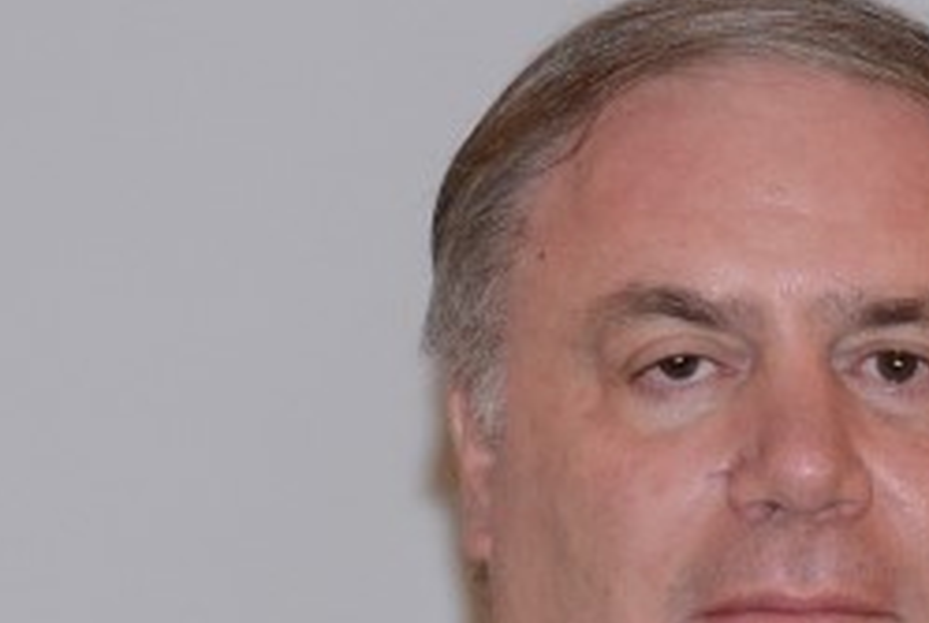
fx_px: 9772
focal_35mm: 378
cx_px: 1576
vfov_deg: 3.6
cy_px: 1283
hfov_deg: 5.4
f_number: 7.1
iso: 1250
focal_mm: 82
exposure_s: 1/100
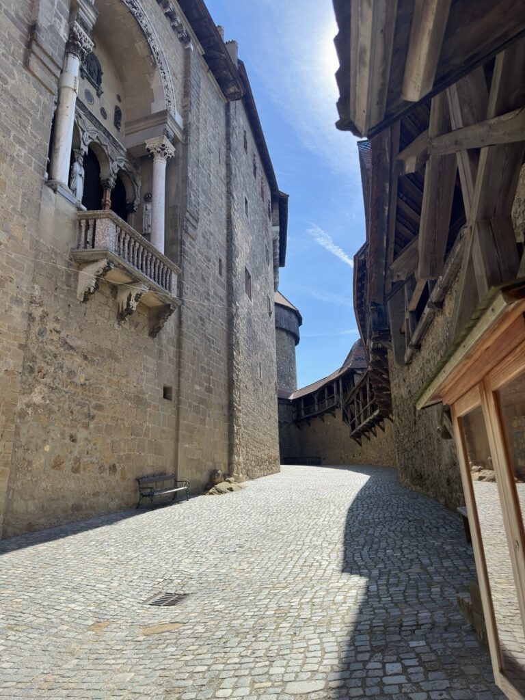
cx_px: 262
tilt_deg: +16.8
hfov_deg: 56.8
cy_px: 350
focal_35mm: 24
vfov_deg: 71.6
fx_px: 485
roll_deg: +1.6
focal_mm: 6.86
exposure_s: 1/4405
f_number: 1.78
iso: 100
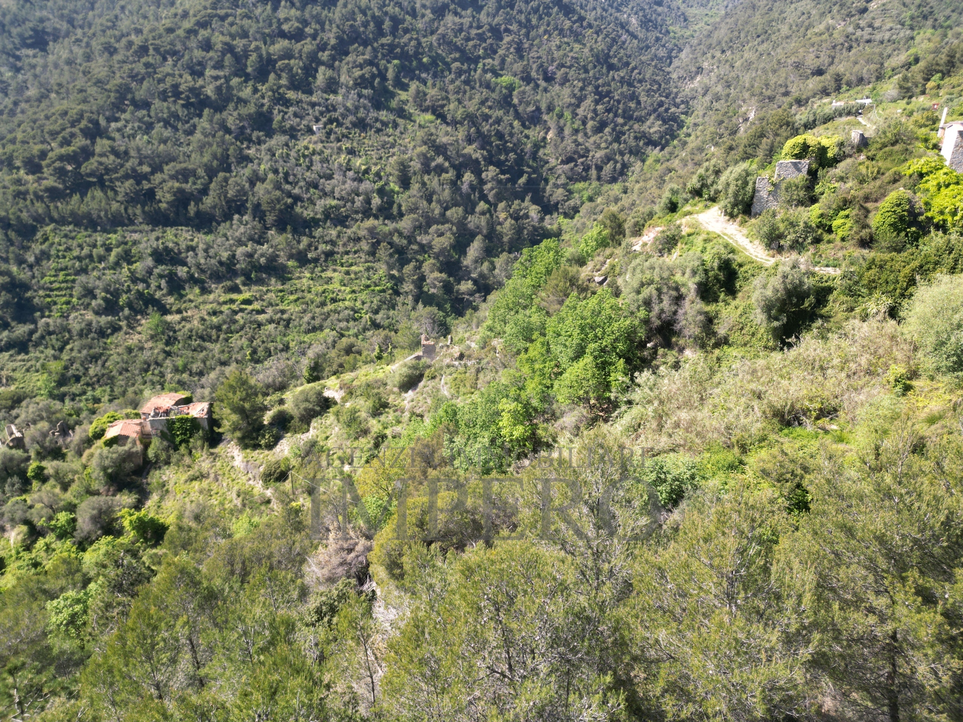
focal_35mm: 24
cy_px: 361
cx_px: 482
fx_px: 668
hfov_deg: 71.6
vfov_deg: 56.8
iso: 110
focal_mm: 6.72
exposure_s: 1/800
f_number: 1.7
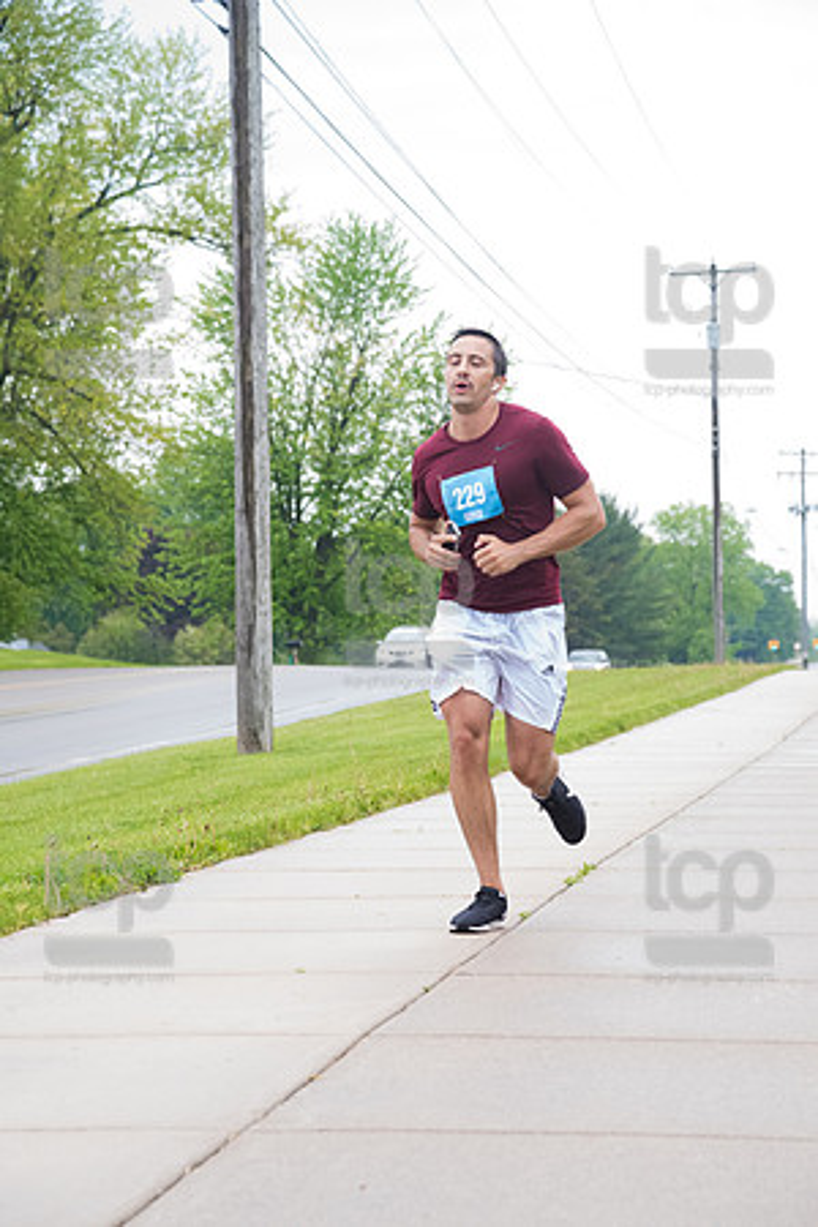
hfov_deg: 11.4
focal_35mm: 120
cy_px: 614
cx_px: 409
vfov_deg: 17.1
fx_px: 4090
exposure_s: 1/640
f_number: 6.3
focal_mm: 120
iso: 4000
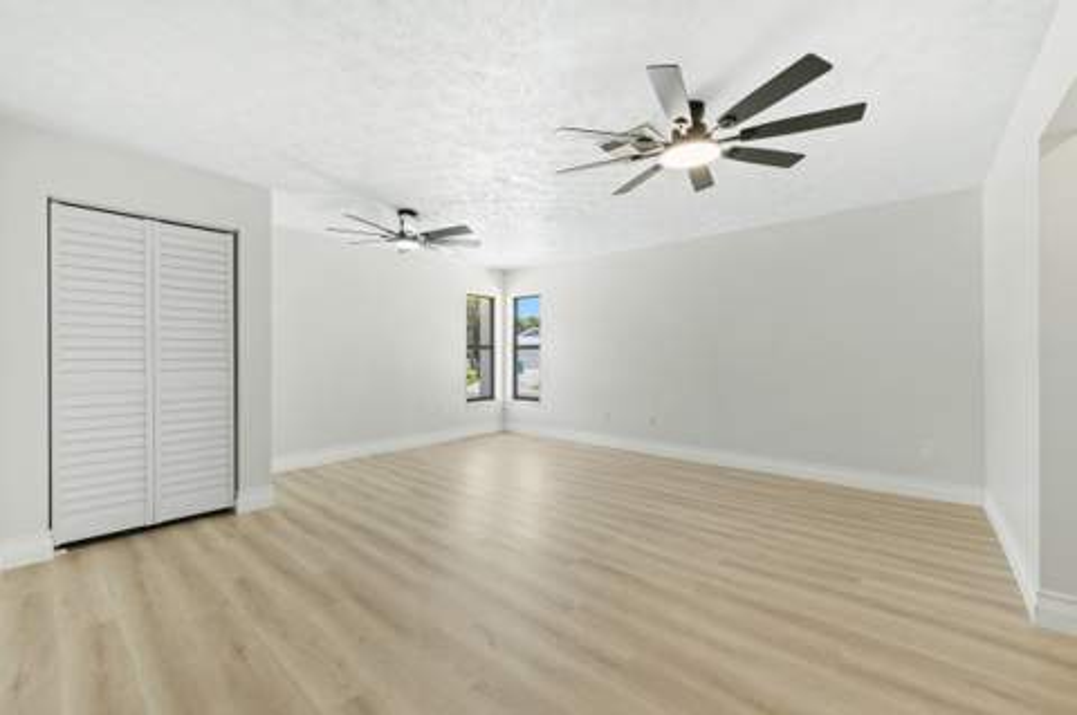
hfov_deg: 104.3
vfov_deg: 81.1
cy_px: 358
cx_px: 538
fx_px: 418
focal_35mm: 14
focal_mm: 14
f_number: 9
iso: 250
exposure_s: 1/10
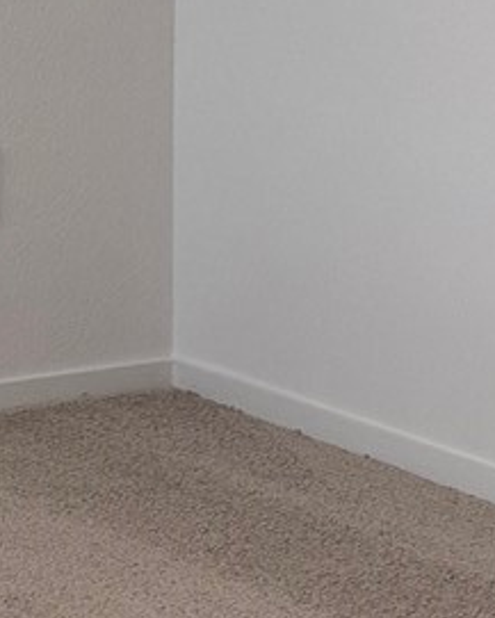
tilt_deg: -5.3
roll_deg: -0.3
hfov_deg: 8.5
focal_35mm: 177
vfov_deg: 10.7
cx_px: -242
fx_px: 3240
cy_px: -103
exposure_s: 1/121
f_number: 1.8
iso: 80
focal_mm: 6.93
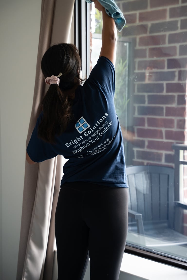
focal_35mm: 59
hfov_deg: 23.1
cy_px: 140
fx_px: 457
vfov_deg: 34.1
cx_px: 94
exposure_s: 1/160
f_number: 4
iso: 1250
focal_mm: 58.7
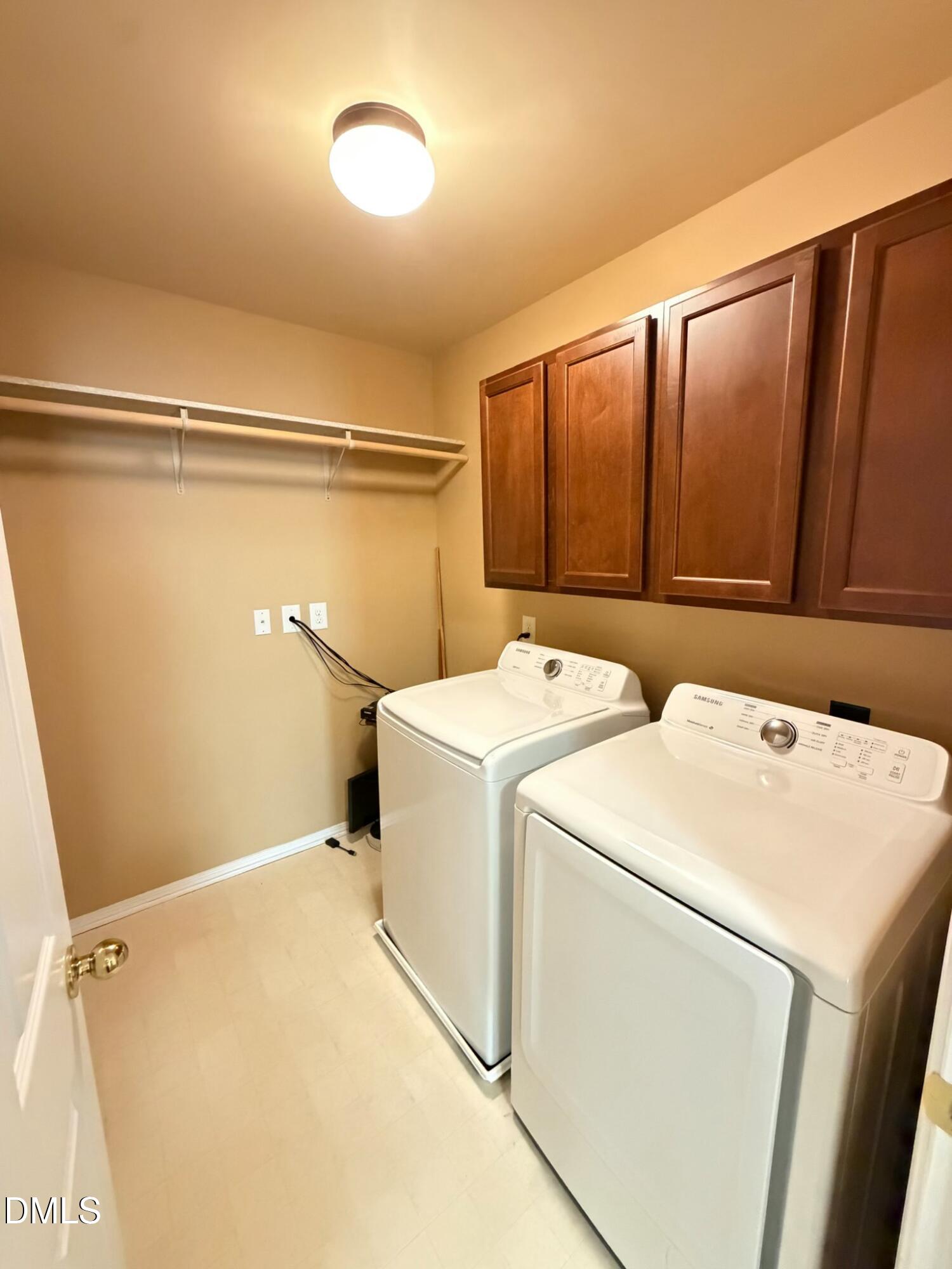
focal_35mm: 14
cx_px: 476
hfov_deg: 85.7
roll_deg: +0.5
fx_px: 513
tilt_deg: -11.1
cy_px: 634
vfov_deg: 102.1
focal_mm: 2.22
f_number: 2.2
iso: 1600
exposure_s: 1/40
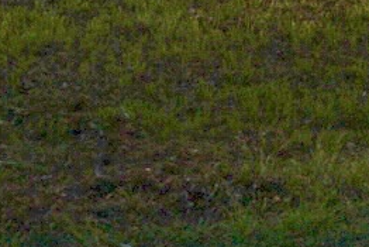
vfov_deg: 8.5
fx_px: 1518
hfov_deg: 13.3
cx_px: 492
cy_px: -350
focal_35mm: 148
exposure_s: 30
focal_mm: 24
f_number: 11
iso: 100
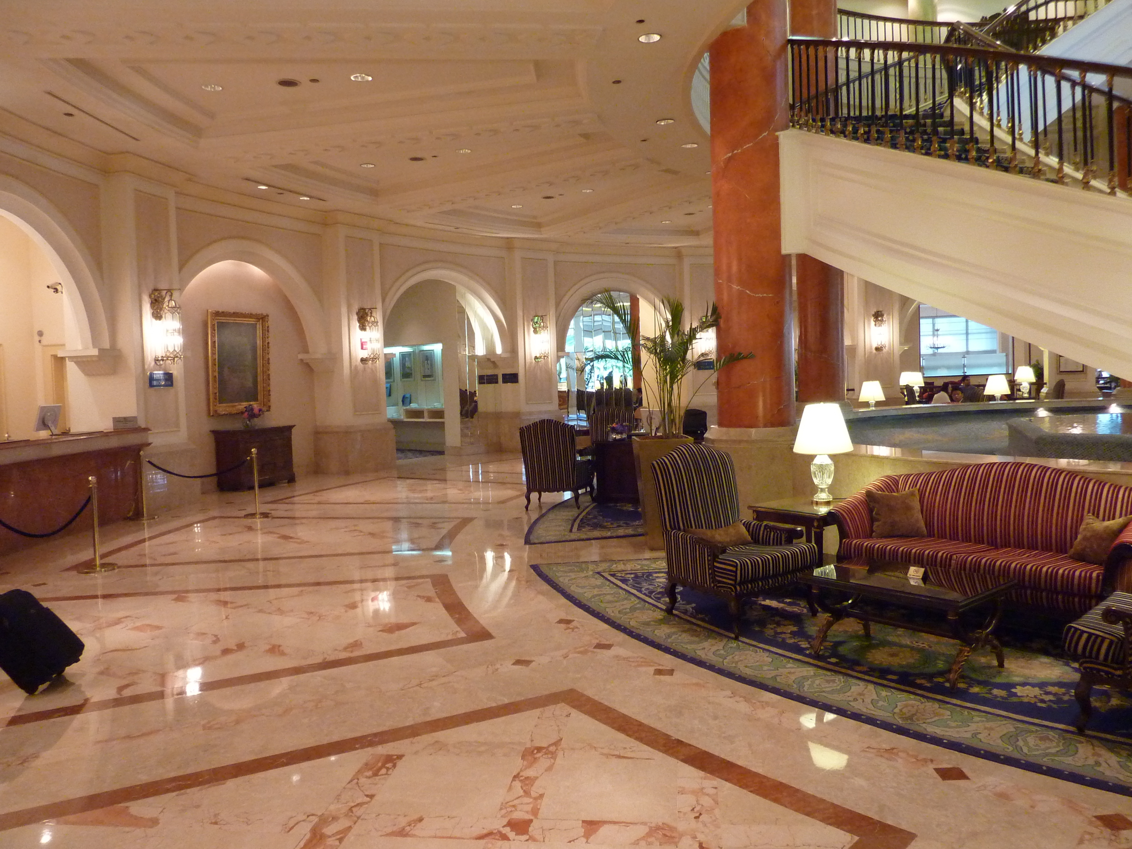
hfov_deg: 69.4
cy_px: 424
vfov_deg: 54.9
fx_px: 818
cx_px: 566
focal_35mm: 25
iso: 400
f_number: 3.3
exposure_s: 1/20
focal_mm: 4.1
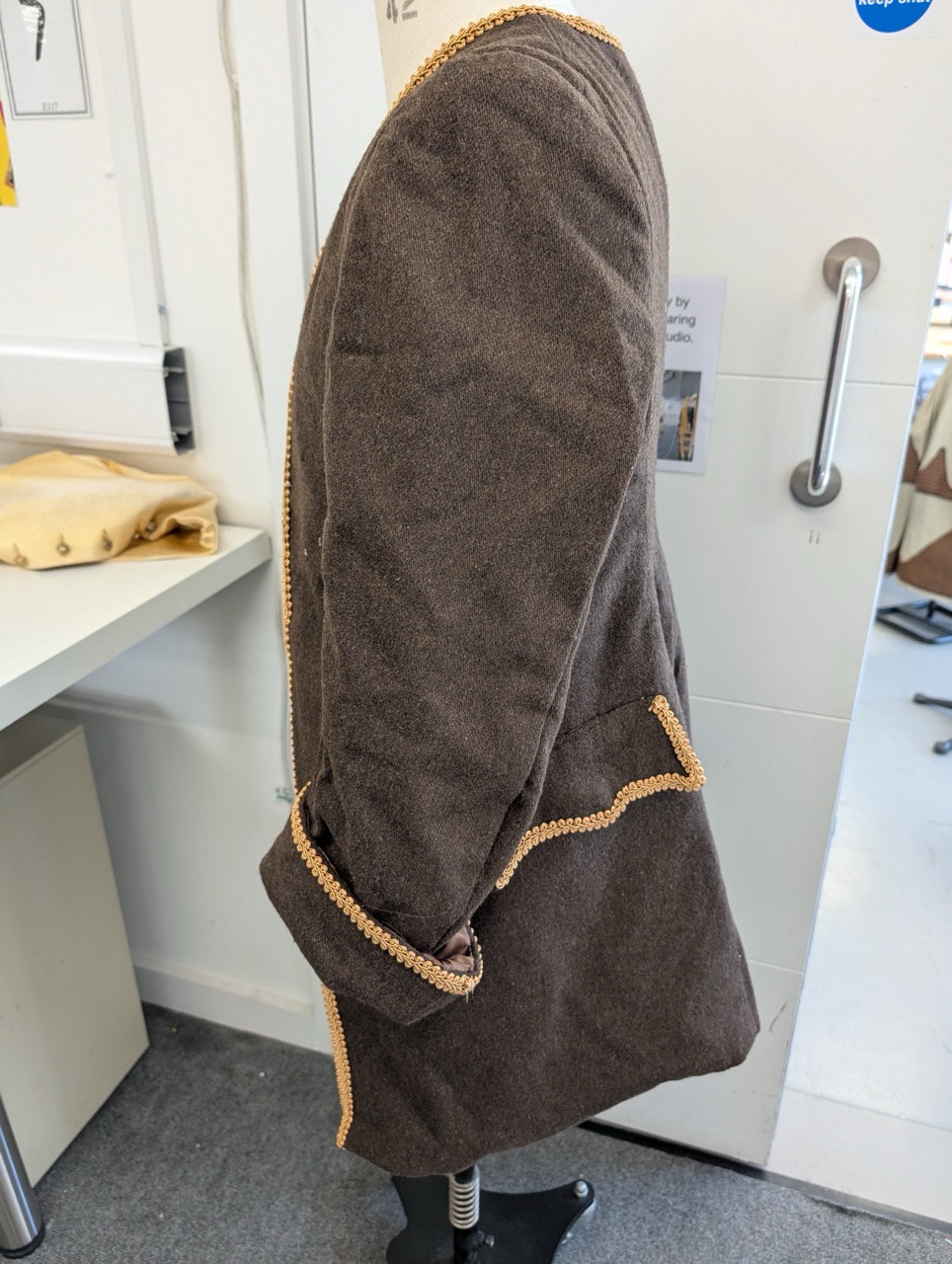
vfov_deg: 71.5
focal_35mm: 24
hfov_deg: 56.9
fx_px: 878
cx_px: 476
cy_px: 632
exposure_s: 1/137
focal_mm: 6.9
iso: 218
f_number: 1.68
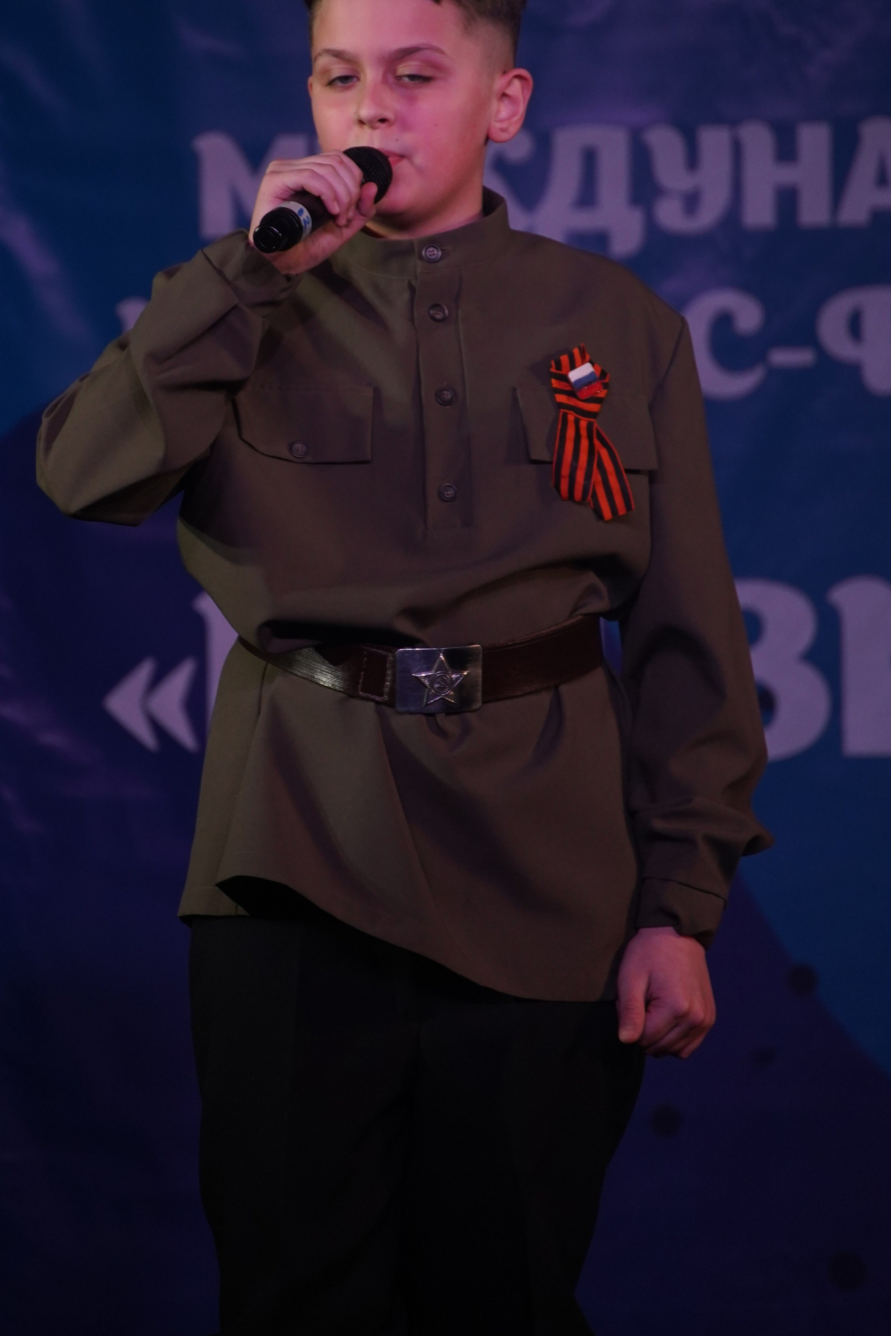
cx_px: 281
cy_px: 415
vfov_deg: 4.9
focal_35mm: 420
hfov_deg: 3.3
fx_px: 15589
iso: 1600
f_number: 6.3
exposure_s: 1/250
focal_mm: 300
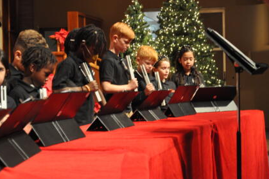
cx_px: 137
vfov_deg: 14.4
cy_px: 78
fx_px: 706
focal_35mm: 95
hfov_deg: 21.6
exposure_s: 1/13
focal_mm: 55
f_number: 5.6
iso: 1600
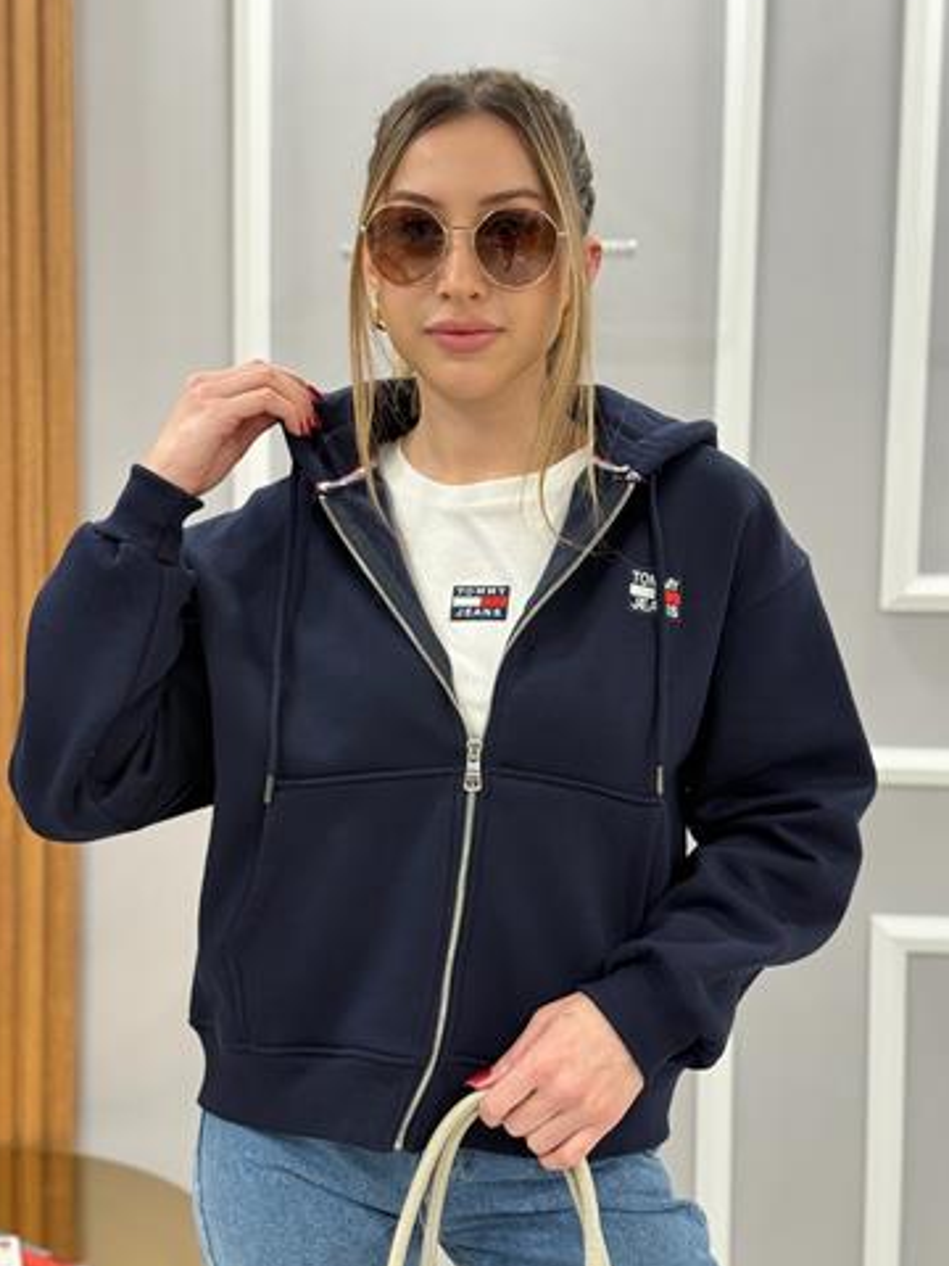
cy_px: 644
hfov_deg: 28.0
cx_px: 461
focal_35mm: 52
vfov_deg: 36.8
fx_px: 1901
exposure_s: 1/50
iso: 125
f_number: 1.78
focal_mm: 6.76
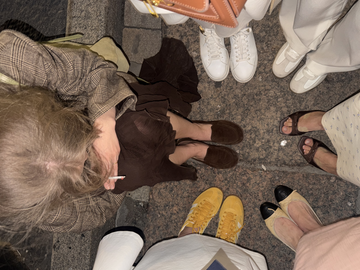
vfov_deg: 45.3
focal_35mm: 31
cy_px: 153
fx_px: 322
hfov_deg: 58.1
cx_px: 207
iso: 80
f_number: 1.78
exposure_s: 1/6
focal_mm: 6.76
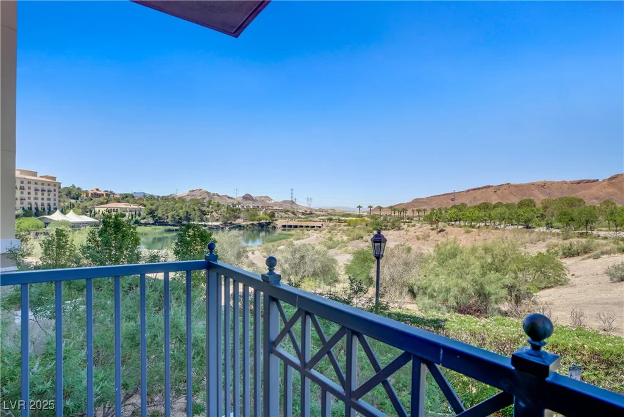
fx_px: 312
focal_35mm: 18
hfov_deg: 90.0
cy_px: 208
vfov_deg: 67.4
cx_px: 312
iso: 100
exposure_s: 1/160
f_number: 7.1
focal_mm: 18
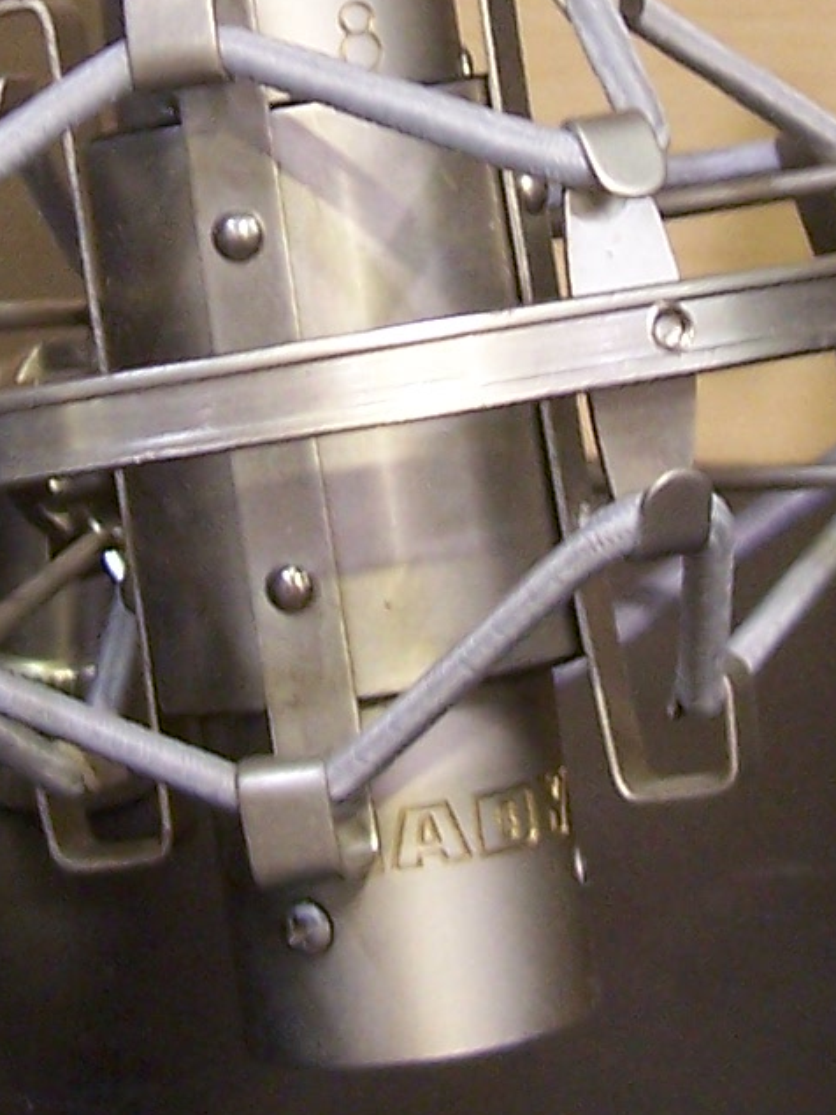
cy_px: 44
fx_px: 4413
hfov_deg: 10.8
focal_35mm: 137
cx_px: 348
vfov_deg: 14.2
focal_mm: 5.6
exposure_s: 1/30
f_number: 2.7
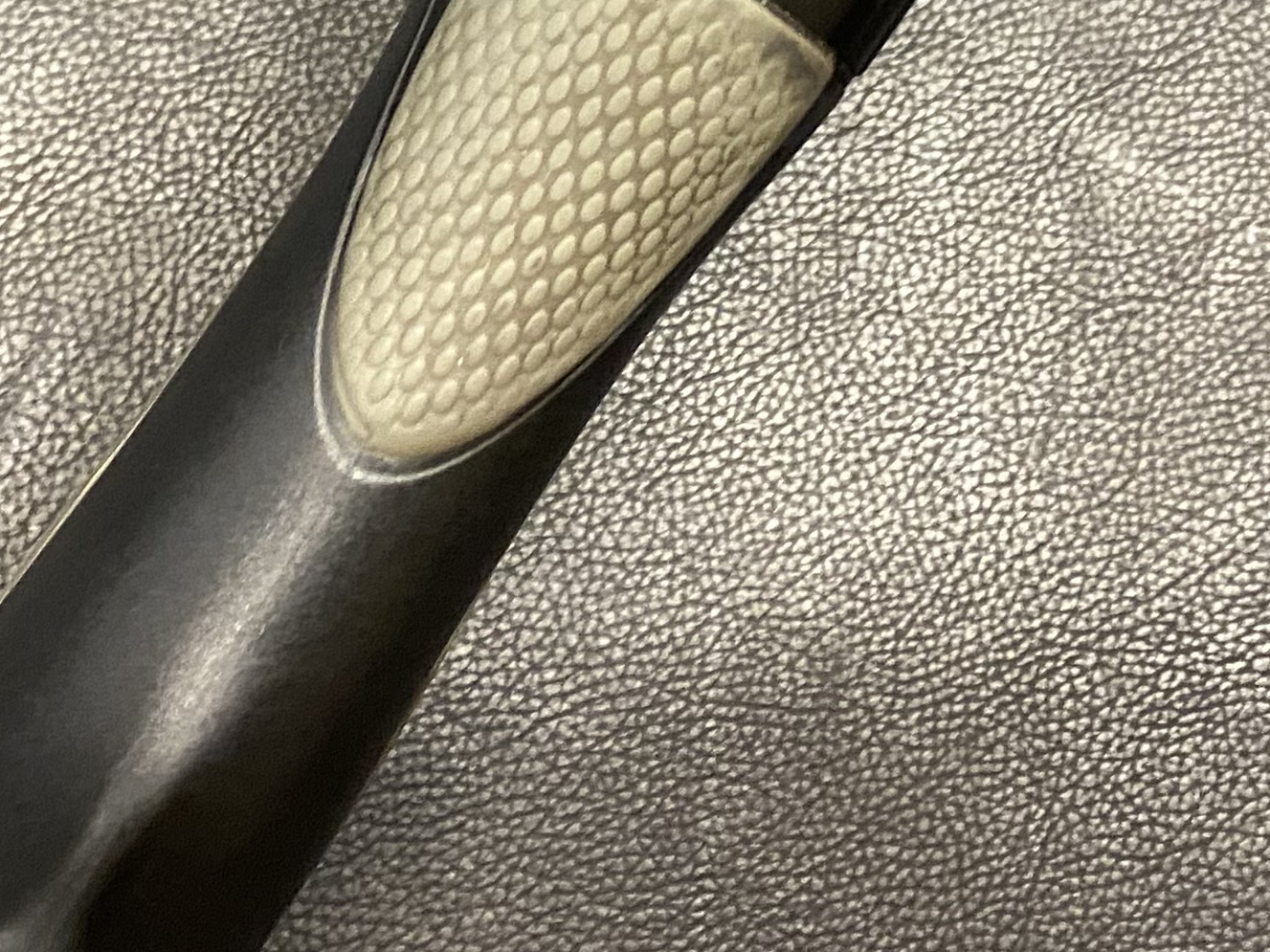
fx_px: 2898
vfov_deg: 17.4
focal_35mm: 79
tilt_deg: -73.9
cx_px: 636
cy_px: -317
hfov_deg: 24.7
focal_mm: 4.25
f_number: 1.8
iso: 400
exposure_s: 1/33
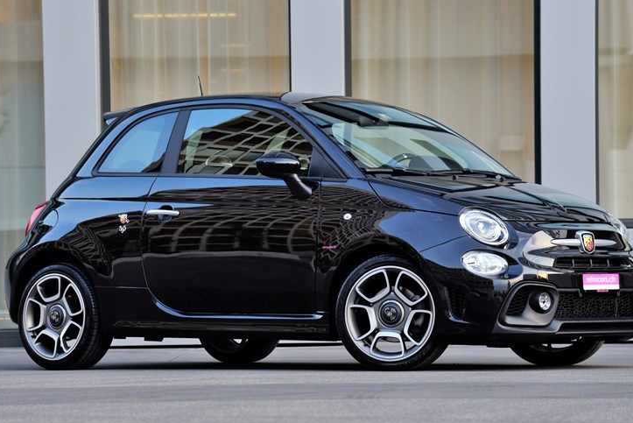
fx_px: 2797
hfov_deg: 12.9
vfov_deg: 8.6
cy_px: 237
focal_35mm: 159
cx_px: 325
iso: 400
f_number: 5
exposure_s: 1/100
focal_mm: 120
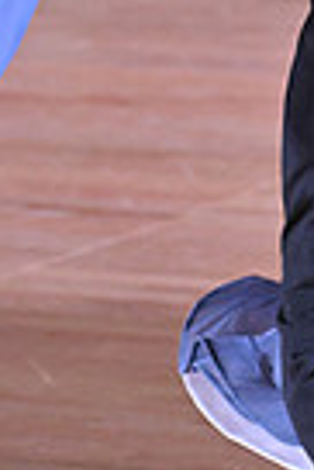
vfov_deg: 4.0
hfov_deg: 2.7
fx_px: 6694
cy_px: -214
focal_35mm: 513
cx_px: 530
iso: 5000
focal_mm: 120
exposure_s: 1/400
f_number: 4
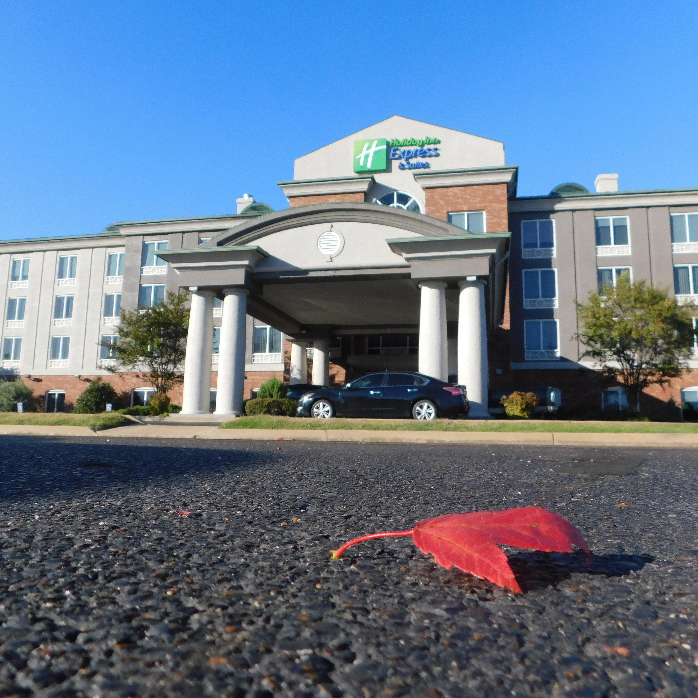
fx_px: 639
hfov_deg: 57.3
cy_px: 343
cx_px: 355
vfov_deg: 57.3
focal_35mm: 28
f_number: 3
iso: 125
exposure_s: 1/1250
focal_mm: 4
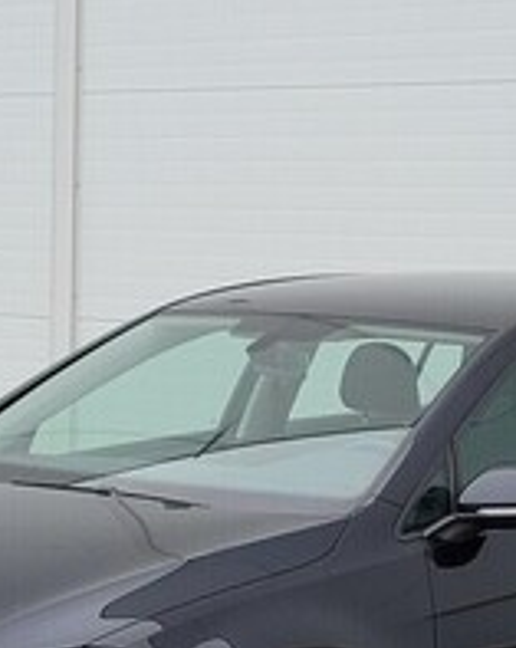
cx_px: 302
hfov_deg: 21.5
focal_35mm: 71
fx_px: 1359
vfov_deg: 26.0
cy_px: 571
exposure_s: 1/186
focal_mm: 5.4
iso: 40
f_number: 1.8
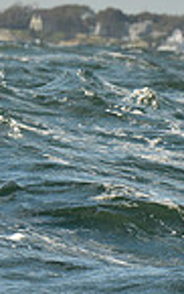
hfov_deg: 2.0
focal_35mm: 653
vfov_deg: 3.2
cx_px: -348
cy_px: -40
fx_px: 5224
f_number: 9
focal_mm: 160
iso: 400
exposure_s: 1/1600
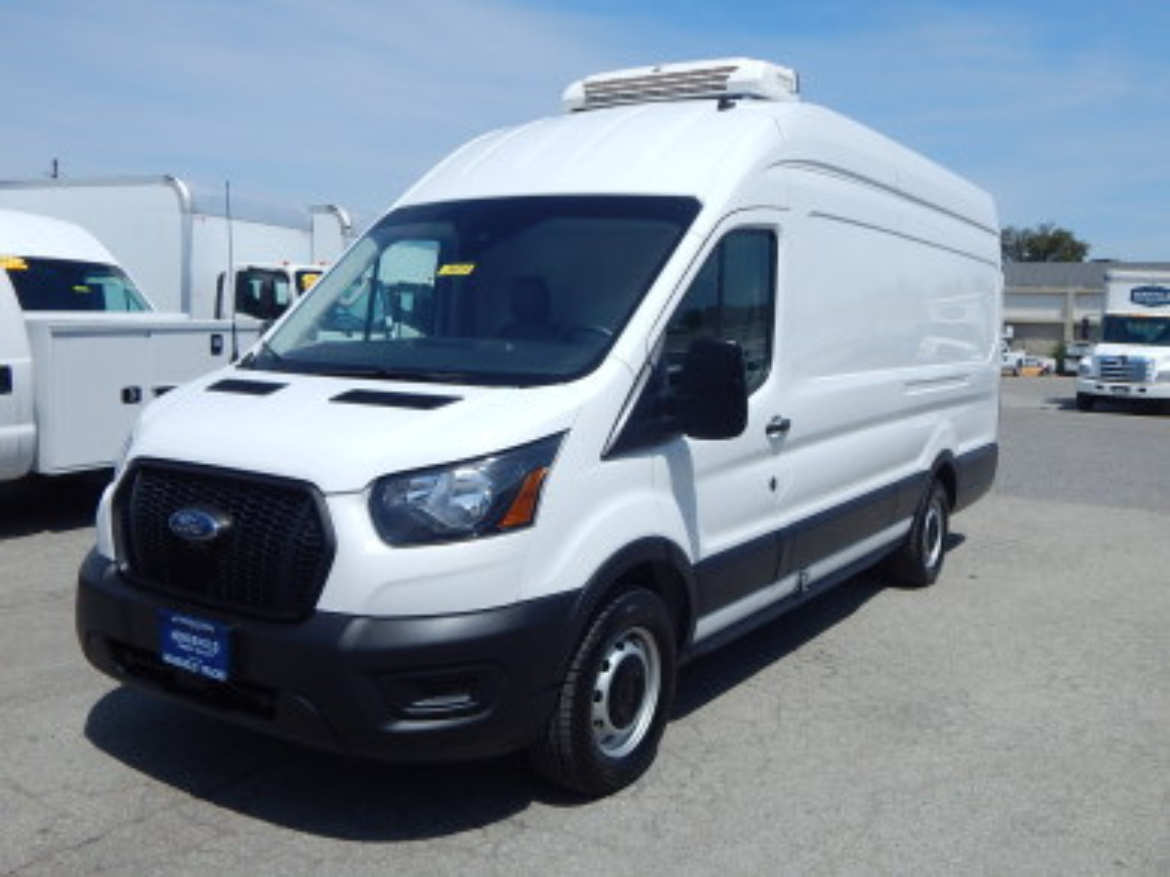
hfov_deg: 58.4
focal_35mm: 31
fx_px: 1048
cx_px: 585
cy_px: 438
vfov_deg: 45.4
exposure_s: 1/1250
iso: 125
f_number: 6.5
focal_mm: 5.6
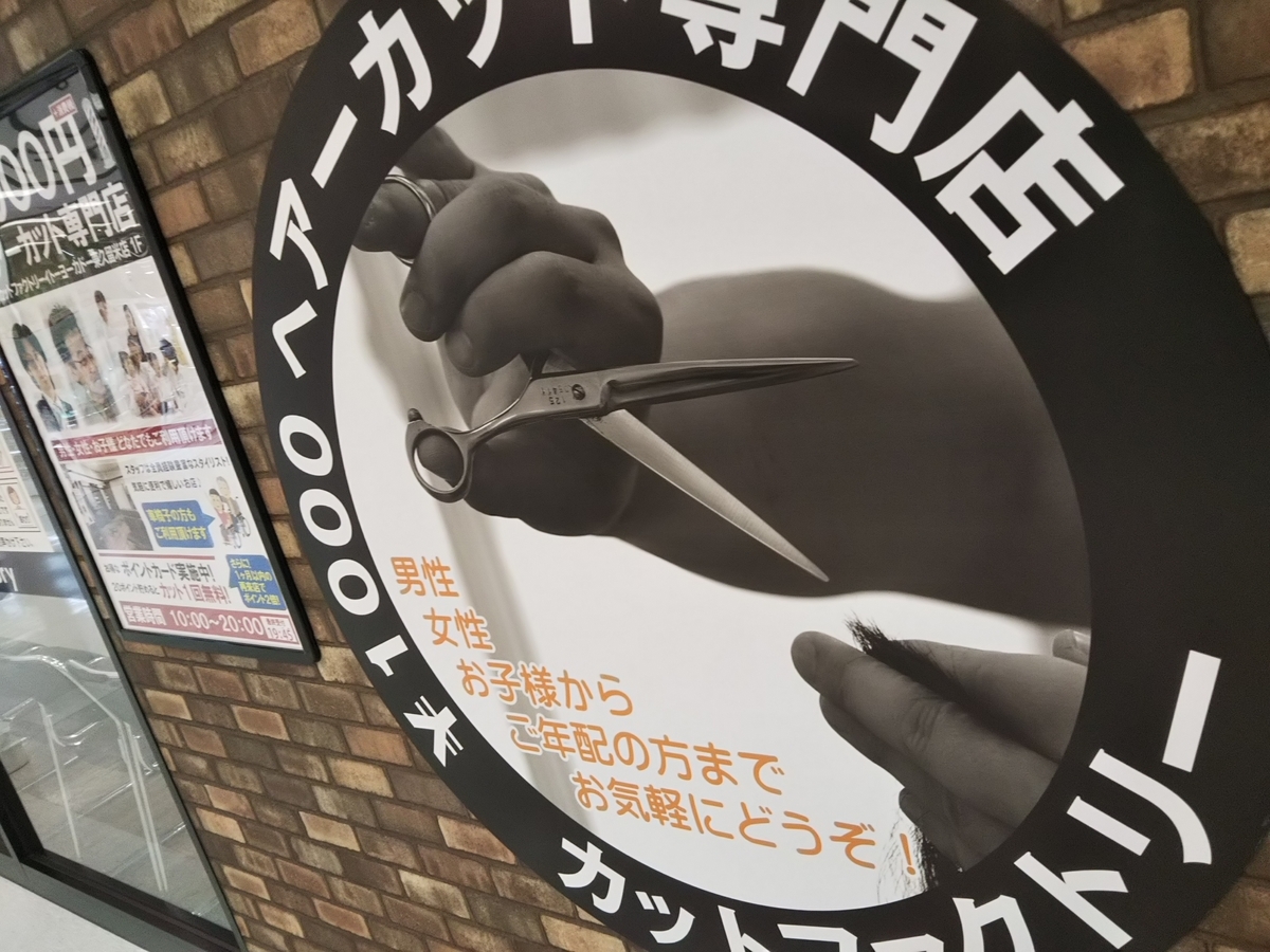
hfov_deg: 60.0
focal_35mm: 30
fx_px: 1101
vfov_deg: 46.8
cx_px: 635
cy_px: 476
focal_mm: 4
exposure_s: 1/40
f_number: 2.2
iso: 50
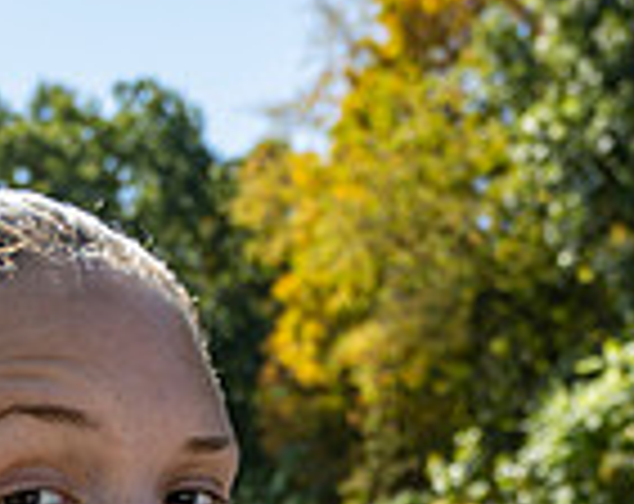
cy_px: 763
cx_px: 238
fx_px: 1740
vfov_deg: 15.2
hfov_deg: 20.6
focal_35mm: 93
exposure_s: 1/250
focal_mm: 24
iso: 64
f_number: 4.5
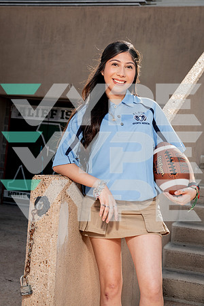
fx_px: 518
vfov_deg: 32.9
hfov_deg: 22.3
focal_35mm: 61
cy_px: 153
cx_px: 102
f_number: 8
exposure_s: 1/250
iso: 250
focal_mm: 61
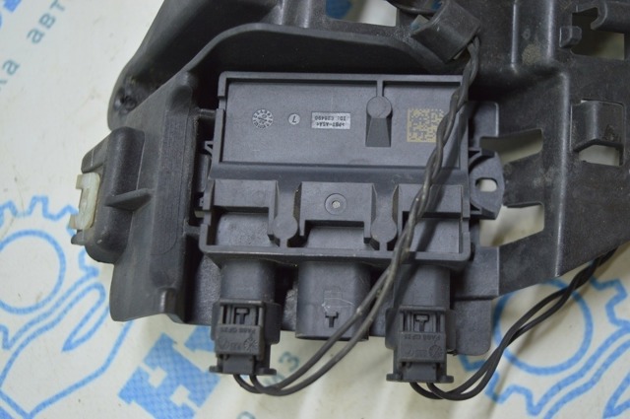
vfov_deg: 28.9
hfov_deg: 42.4
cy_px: 210
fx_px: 813
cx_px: 315
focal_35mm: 46
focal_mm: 31
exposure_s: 1/40
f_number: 4.2
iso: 400
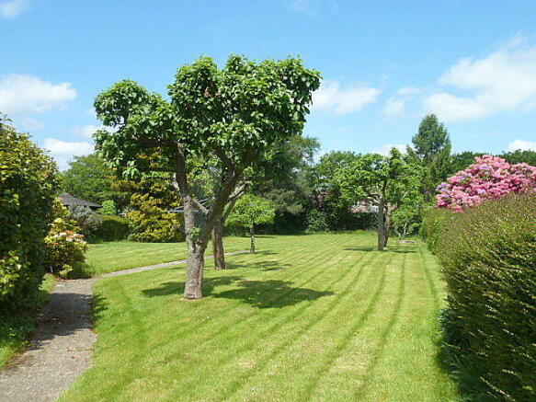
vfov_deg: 46.8
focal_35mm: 30
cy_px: 201
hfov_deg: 60.0
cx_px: 268
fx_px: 464
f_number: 4
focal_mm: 5
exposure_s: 1/500
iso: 80
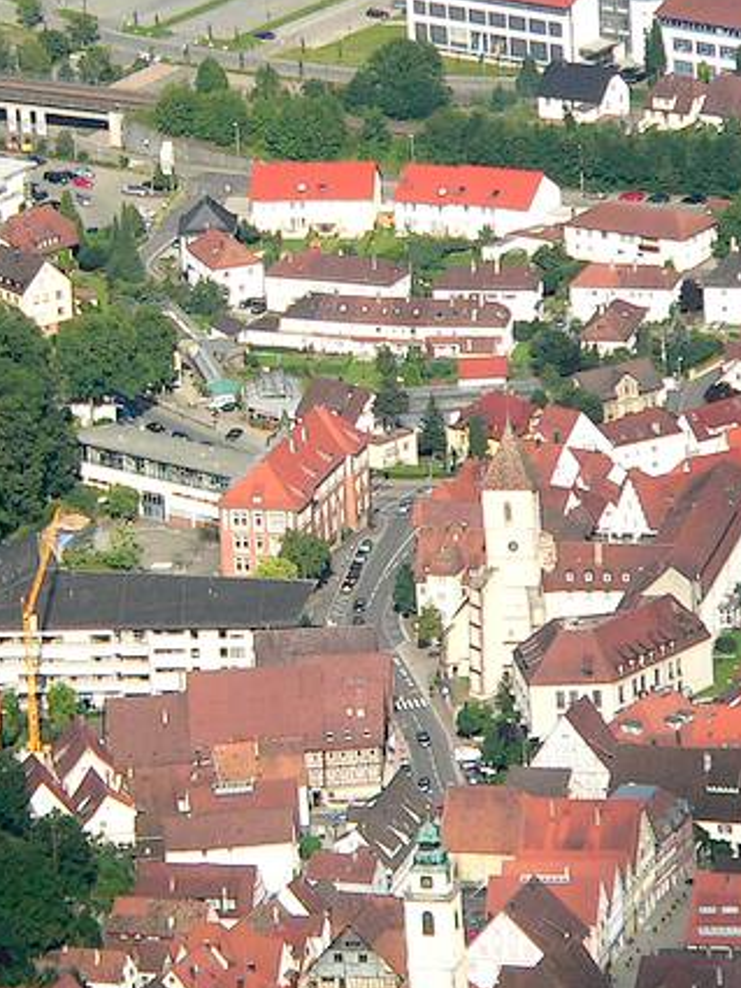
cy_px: 481
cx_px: 358
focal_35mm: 753
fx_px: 21481
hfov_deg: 2.0
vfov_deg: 2.6
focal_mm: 66.6
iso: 200
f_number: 5.6
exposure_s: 1/1000
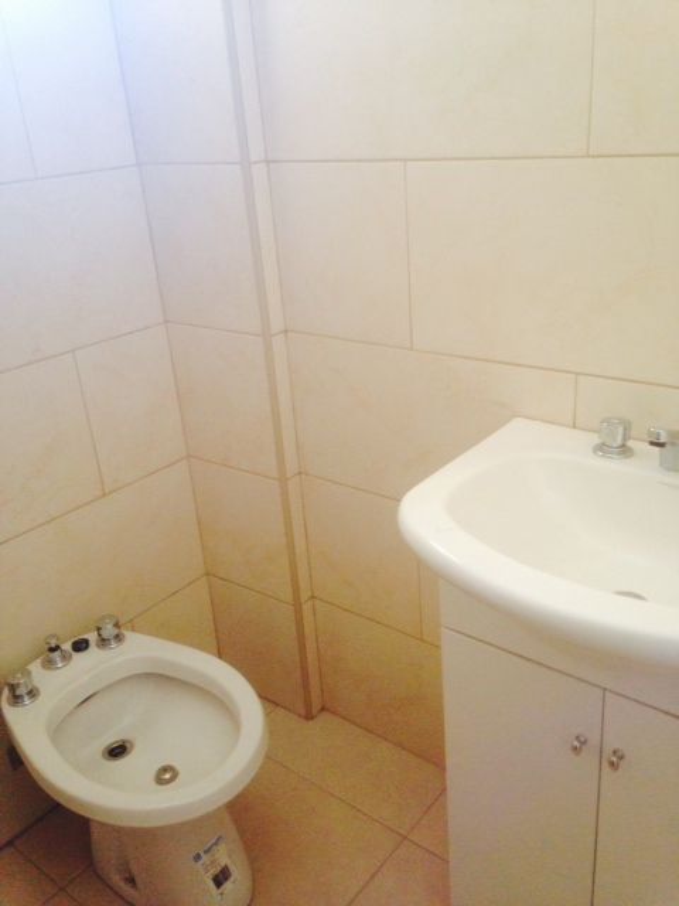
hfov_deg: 42.9
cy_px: 453
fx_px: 863
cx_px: 340
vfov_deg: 55.4
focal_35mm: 33
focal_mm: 4.12
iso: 125
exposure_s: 1/20
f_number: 2.4
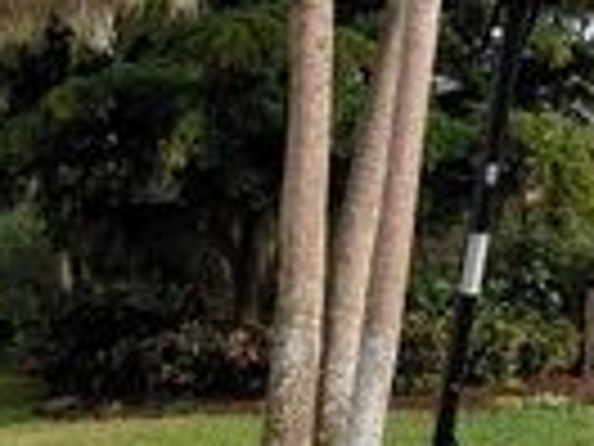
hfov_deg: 17.0
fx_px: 1630
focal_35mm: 95
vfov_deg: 15.6
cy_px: 264
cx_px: 1071
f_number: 1.8
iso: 50
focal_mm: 4.69
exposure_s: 1/612
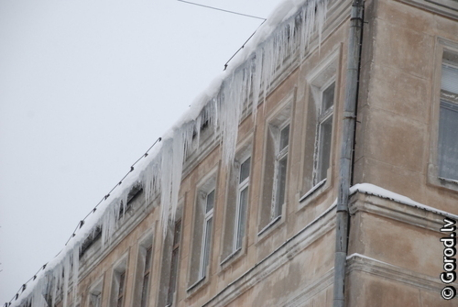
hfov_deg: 15.2
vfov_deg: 10.2
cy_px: 154
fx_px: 1720
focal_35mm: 135
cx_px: 229
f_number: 5.6
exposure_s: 1/90
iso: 800
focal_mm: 90
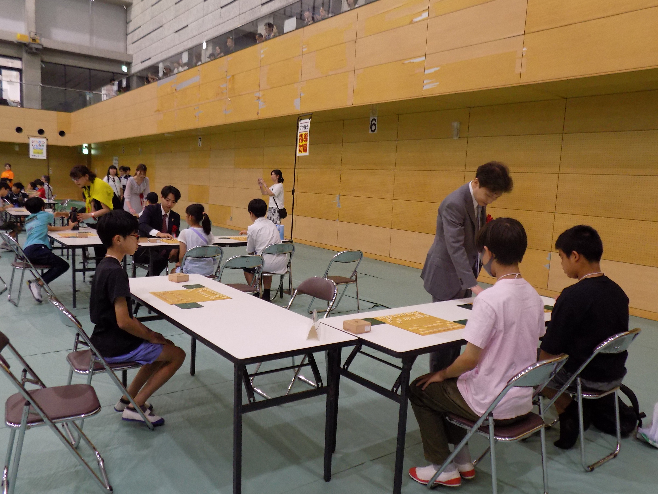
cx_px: 329
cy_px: 247
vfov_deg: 51.4
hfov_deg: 65.3
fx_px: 513
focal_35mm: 27
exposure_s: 1/30
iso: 320
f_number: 3.2
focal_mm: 4.8
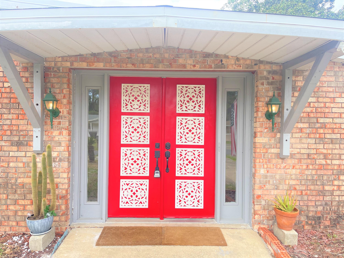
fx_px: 258
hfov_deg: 67.3
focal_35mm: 26
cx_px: 172
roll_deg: -2.0
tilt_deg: -1.4
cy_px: 129
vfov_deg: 53.1
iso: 50
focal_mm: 5.1
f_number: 1.6
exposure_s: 1/567
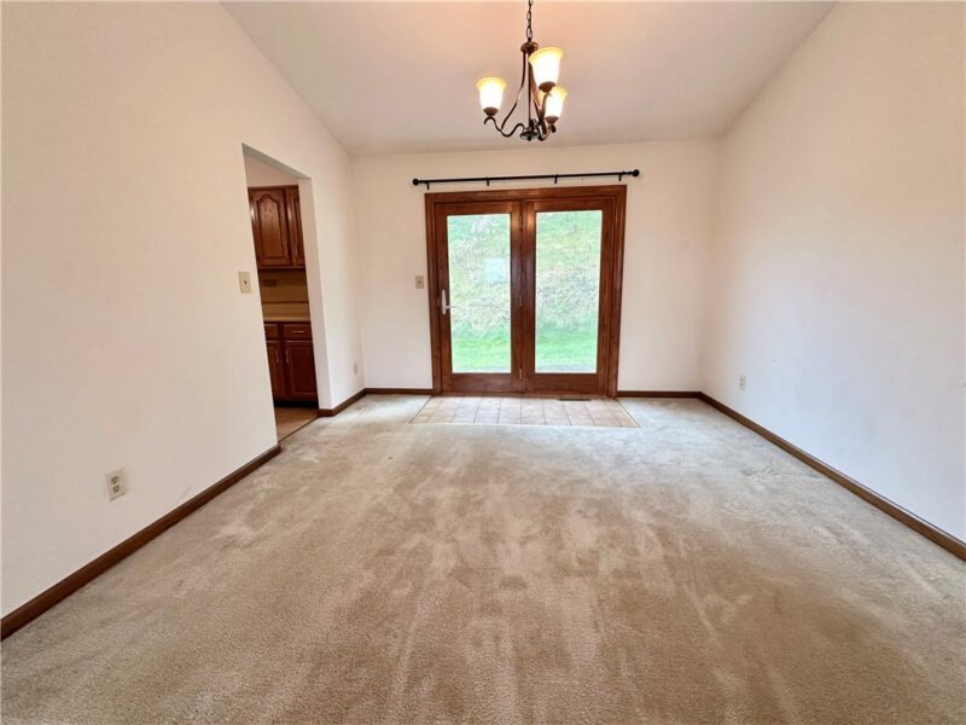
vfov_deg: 85.7
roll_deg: +0.7
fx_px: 391
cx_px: 483
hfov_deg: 102.1
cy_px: 362
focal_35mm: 14
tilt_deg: -9.8
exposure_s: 1/120
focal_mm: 2.22
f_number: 2.2
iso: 200
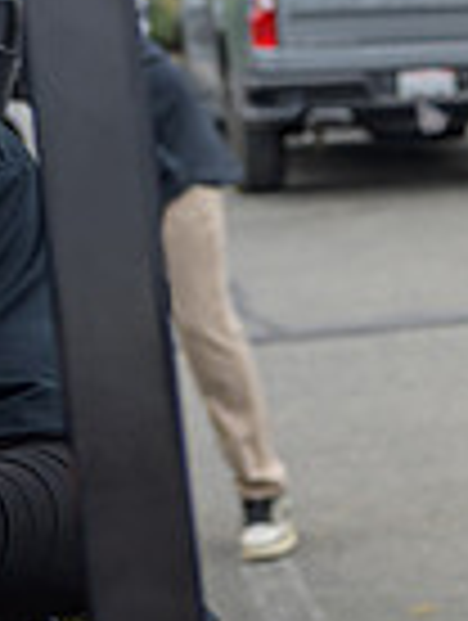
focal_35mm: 133
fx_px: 2390
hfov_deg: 9.5
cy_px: 115
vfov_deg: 14.7
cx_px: 1260
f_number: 4
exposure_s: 1/200
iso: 100
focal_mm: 33
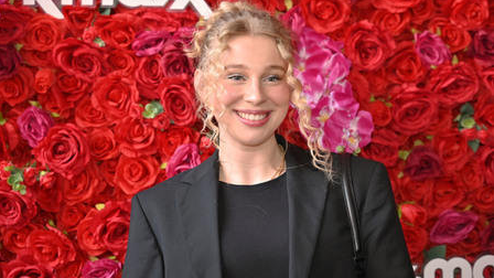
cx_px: 246
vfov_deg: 15.3
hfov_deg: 26.8
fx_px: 1035
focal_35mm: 79
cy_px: 135
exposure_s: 1/200
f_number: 2.8
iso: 800
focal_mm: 75
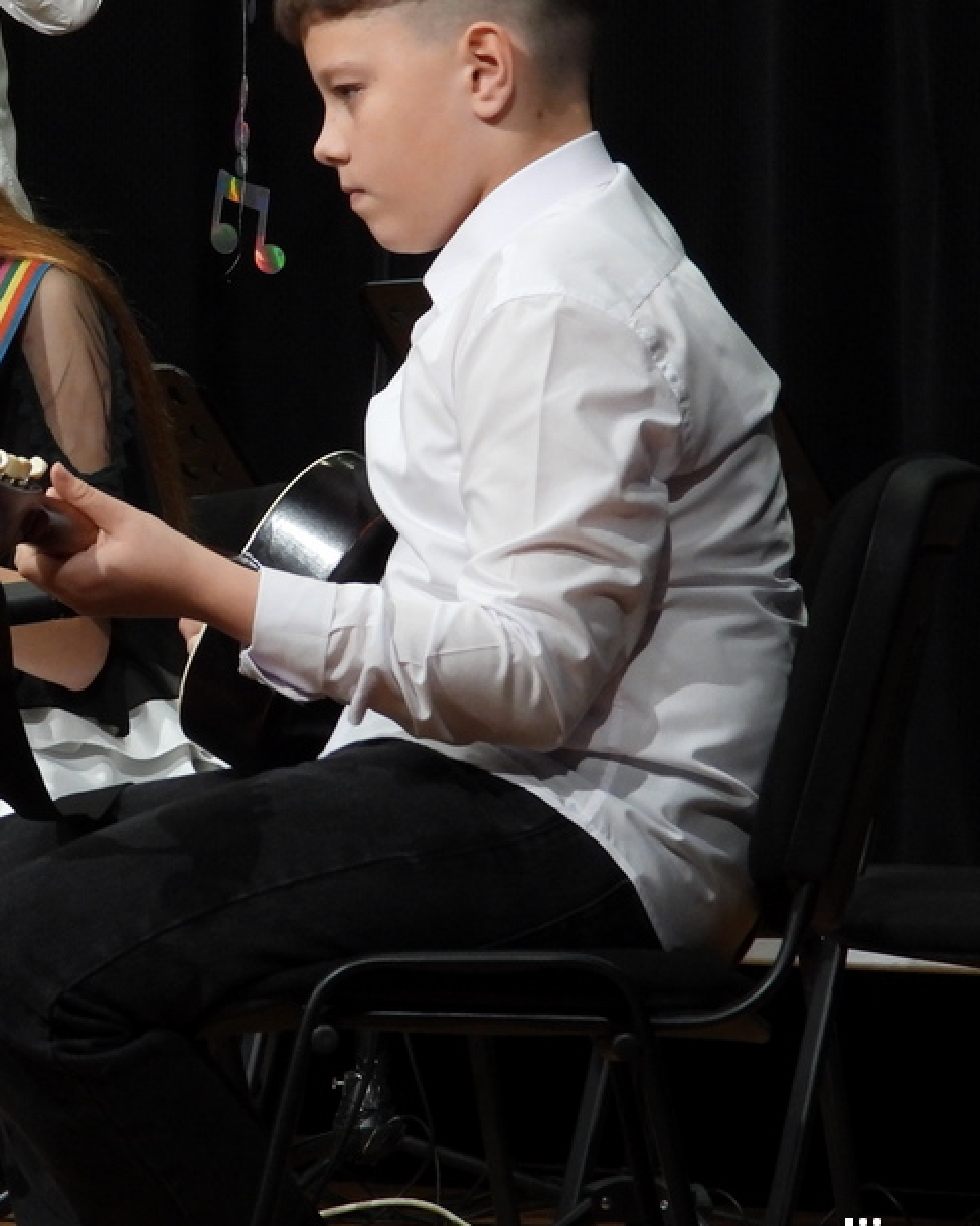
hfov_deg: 7.6
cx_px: -99
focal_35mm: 202
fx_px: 7325
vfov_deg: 9.6
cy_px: 393
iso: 400
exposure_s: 1/60
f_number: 4
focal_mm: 18.9
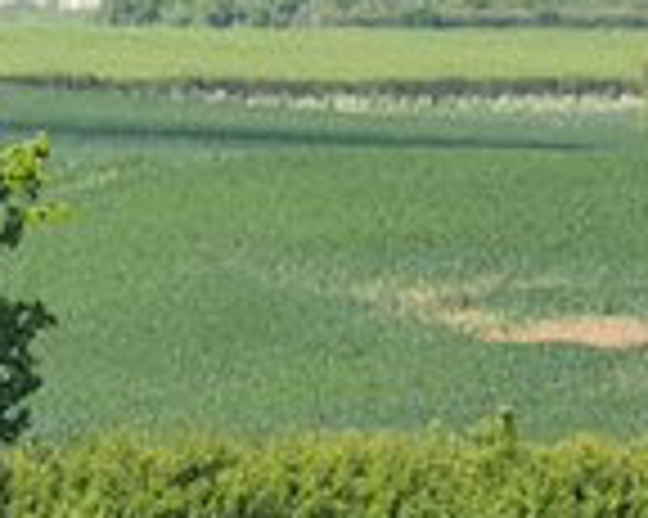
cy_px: 716
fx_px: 25873
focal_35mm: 1350
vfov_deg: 1.1
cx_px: 1260
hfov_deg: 1.4
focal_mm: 130
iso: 400
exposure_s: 1/3200
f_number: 4
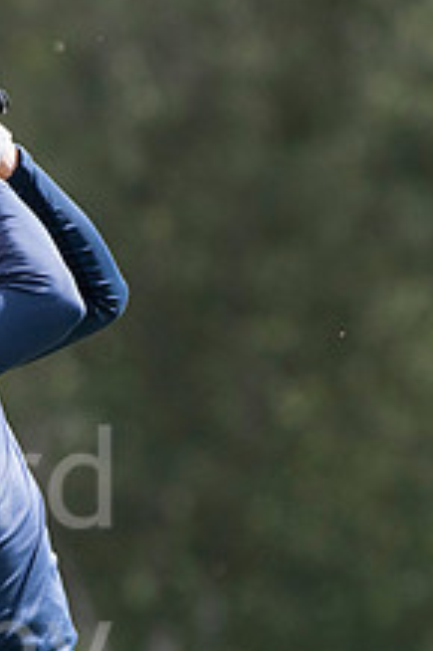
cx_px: -269
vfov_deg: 1.8
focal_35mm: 1157
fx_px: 20906
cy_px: 506
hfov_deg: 1.2
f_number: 5.6
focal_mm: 290
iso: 800
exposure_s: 1/1600
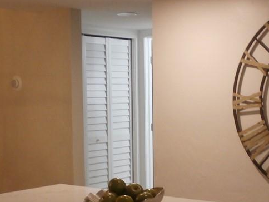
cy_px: 149
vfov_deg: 20.3
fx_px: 560
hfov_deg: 26.8
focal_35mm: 72
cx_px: 184
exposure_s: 1/30
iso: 400
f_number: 3.4
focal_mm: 6
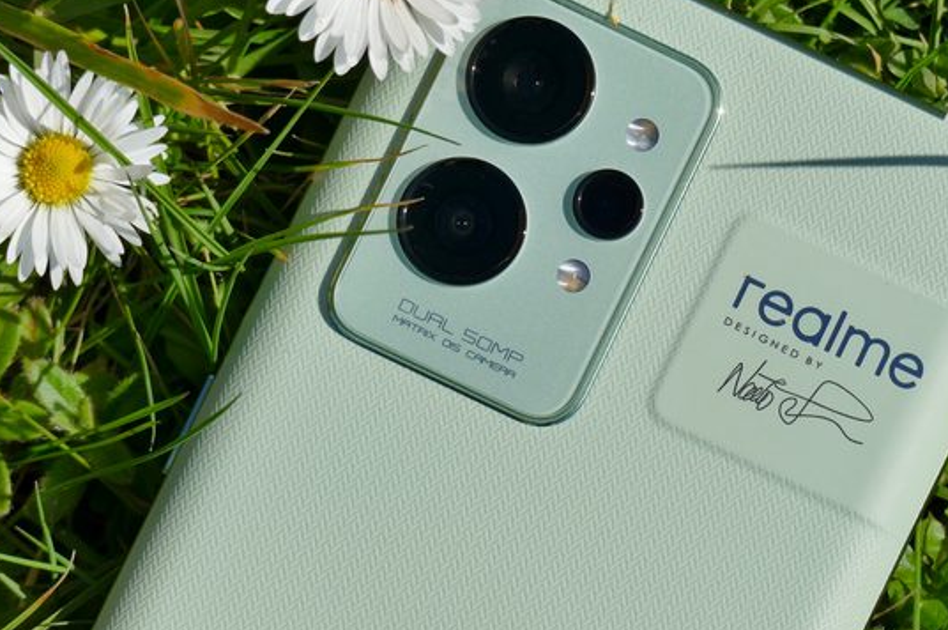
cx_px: 584
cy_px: 242
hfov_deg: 4.1
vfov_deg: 2.7
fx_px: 13151
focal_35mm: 500
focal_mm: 135.82
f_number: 5.6
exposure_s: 1/2000
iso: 125
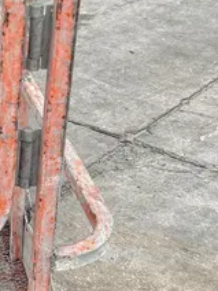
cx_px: -132
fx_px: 756
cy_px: 69
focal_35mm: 90
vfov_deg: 21.6
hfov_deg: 14.9
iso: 50
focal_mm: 5.7
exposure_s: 1/1361
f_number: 1.5
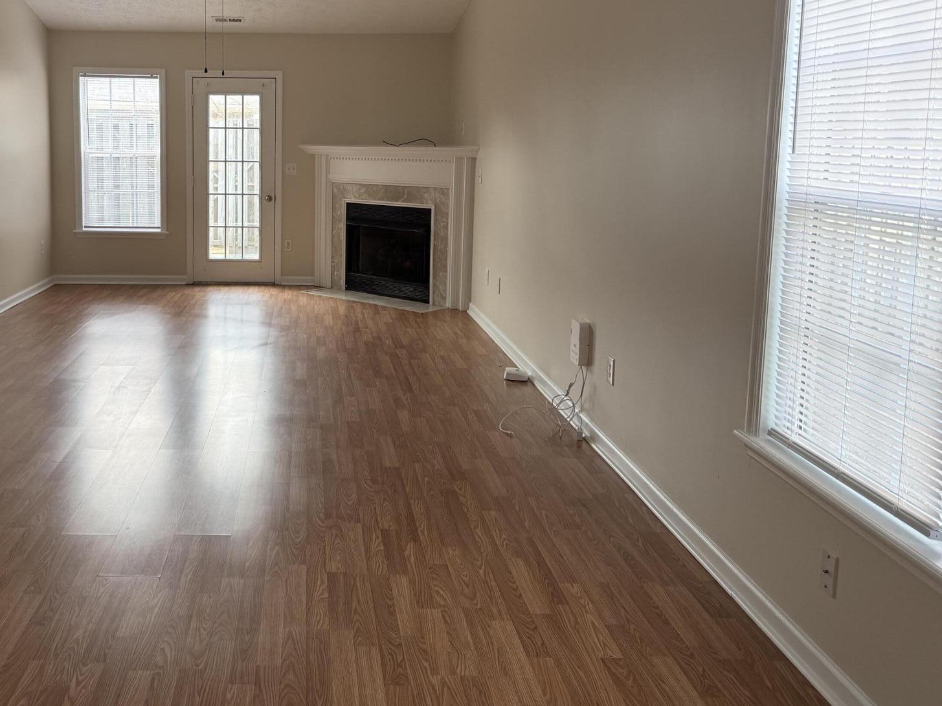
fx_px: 898
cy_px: 232
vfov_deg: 42.3
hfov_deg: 54.1
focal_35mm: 33
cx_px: 305
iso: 125
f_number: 1.78
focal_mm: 6.76
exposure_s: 1/156
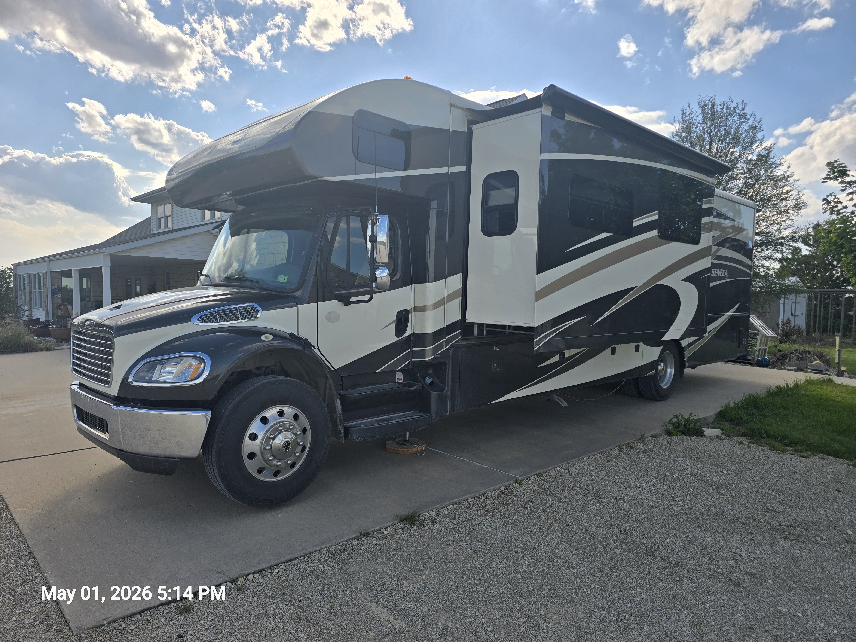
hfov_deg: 73.9
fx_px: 569
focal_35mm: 23
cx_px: 428
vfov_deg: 58.9
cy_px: 321
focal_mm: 6.3
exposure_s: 1/1265
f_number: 1.7
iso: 12
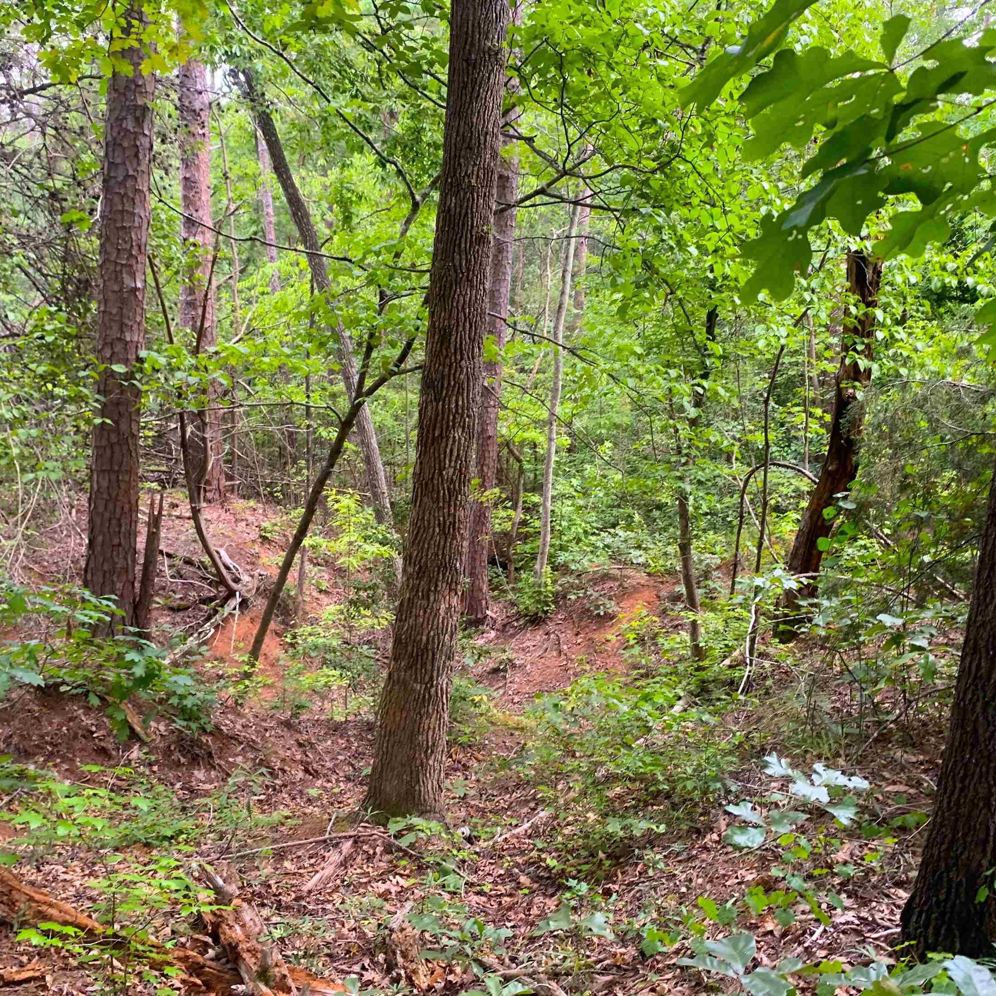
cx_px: 445
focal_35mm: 32
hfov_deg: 51.0
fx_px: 1042
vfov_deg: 51.1
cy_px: 512
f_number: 1.8
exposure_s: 1/121
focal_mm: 4.25
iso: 64
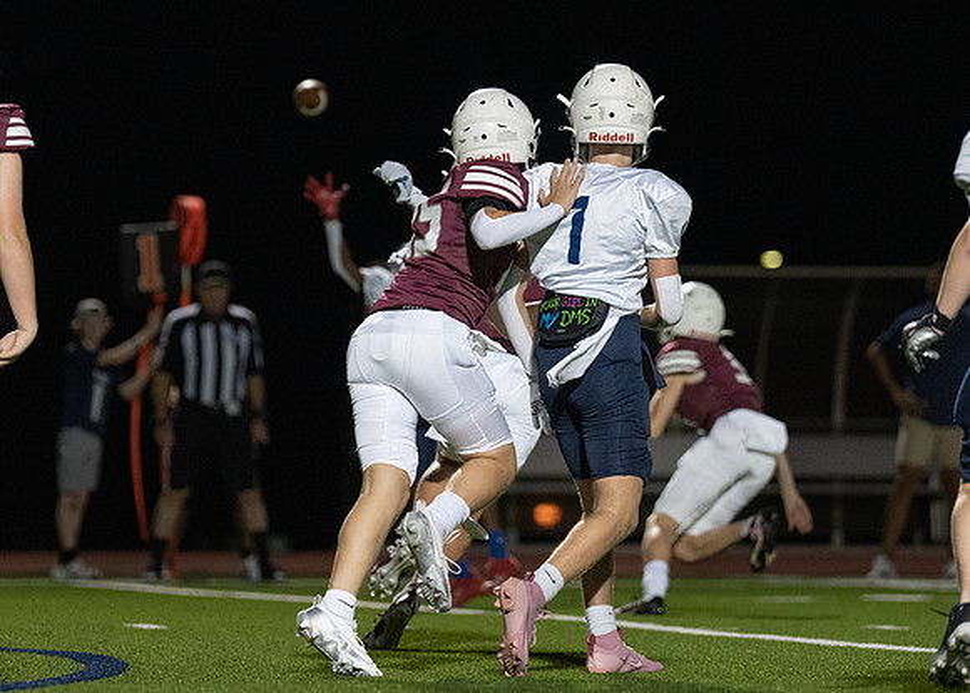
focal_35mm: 330
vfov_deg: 4.4
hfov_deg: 6.1
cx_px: 446
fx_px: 9094
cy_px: 282
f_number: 2.8
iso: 3200
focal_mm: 173
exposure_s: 1/1000
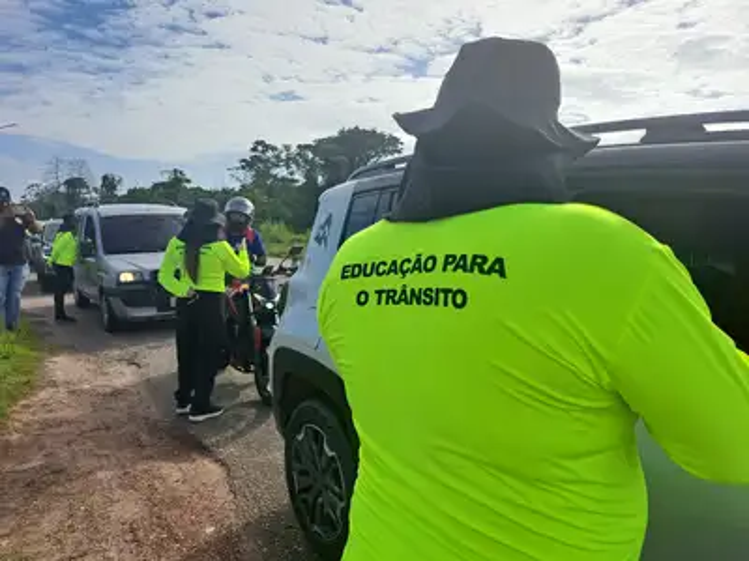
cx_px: 374
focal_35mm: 24
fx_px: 519
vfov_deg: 56.8
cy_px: 280
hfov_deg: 71.6
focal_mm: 5.23
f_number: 1.8
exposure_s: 1/2439
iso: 50
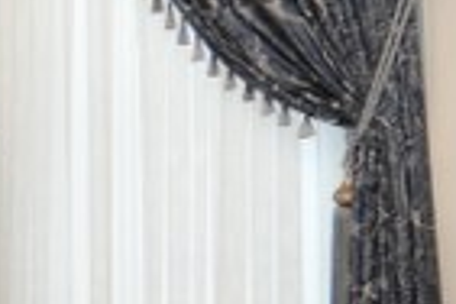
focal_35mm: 131
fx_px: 1659
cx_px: -508
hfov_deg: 13.1
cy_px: 247
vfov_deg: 10.4
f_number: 5.6
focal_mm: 18
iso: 200
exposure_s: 1/60
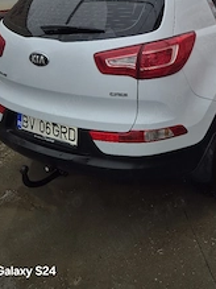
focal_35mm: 42
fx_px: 350
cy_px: 37
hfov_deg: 33.5
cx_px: 169
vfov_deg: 41.7
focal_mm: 5.4
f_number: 1.8
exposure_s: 1/192
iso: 25
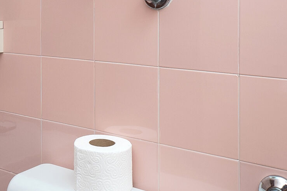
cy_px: 10
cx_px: 15
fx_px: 454
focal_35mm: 57
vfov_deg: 23.0
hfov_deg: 32.8
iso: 200
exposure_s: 1/160
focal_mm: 10
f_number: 8
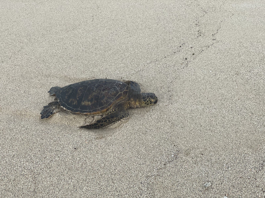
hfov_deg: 36.8
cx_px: 132
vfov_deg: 28.0
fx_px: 398
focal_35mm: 52
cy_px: 99
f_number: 2
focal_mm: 6
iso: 25
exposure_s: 1/406
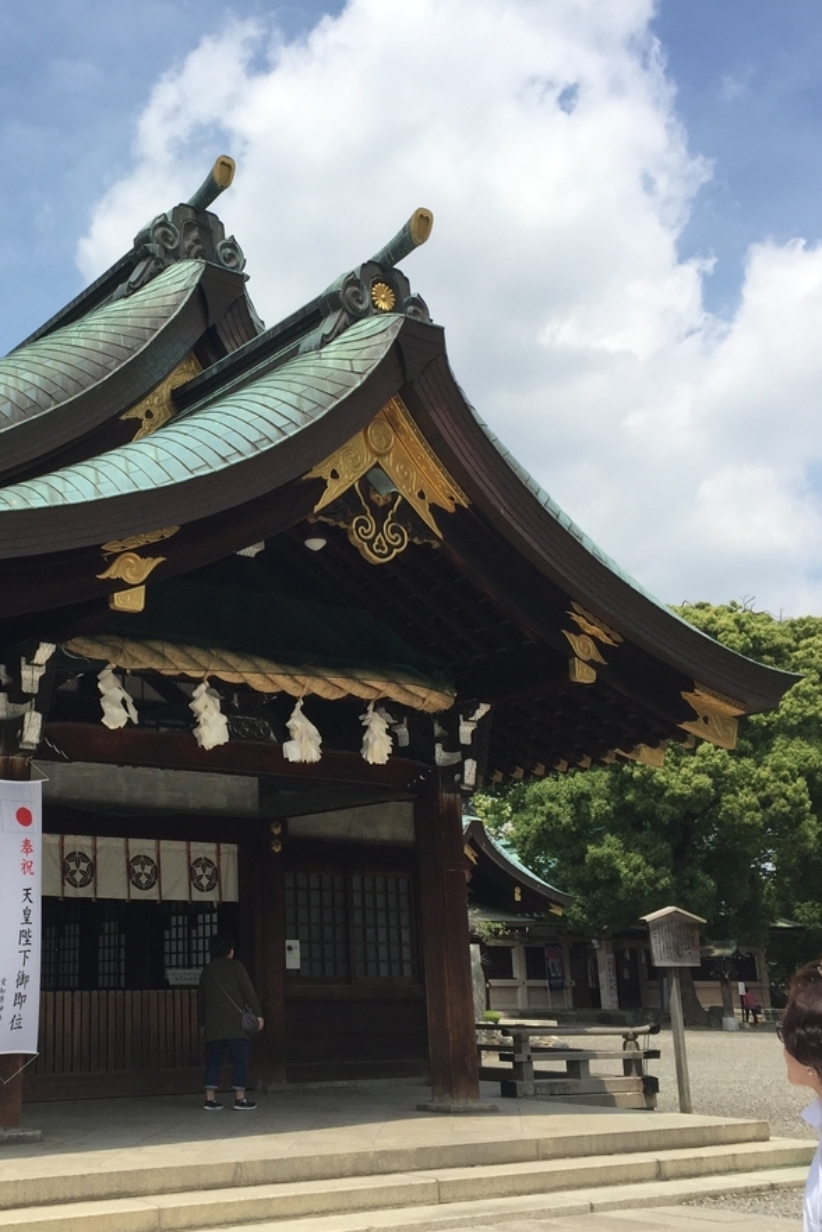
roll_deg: -0.5
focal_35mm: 41
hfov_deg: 31.9
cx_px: 177
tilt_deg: +15.5
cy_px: 608
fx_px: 1404
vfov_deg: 47.4
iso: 32
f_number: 2.2
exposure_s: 1/2083
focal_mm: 4.15
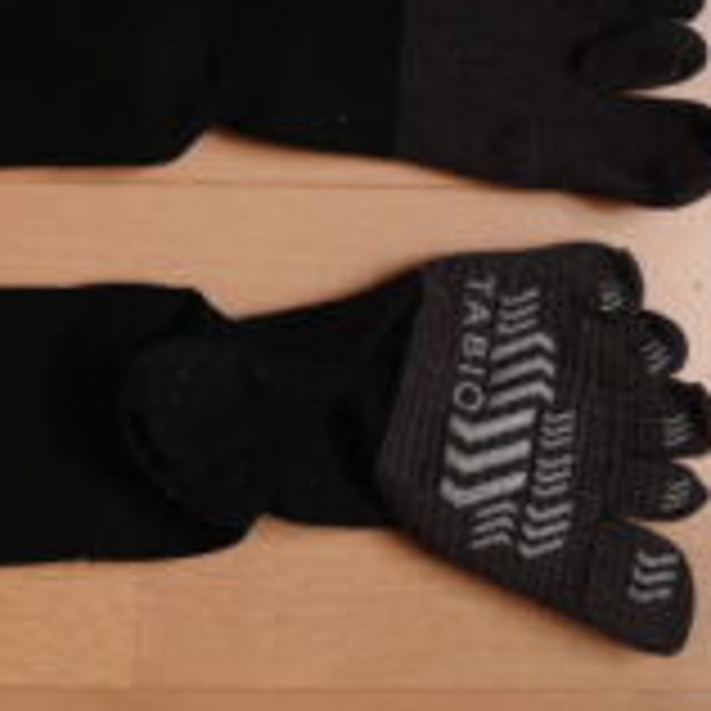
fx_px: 1696
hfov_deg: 21.6
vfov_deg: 23.6
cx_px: -182
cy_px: 232
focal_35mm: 73
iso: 1000
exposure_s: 1/30
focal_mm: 18.3
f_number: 2.8
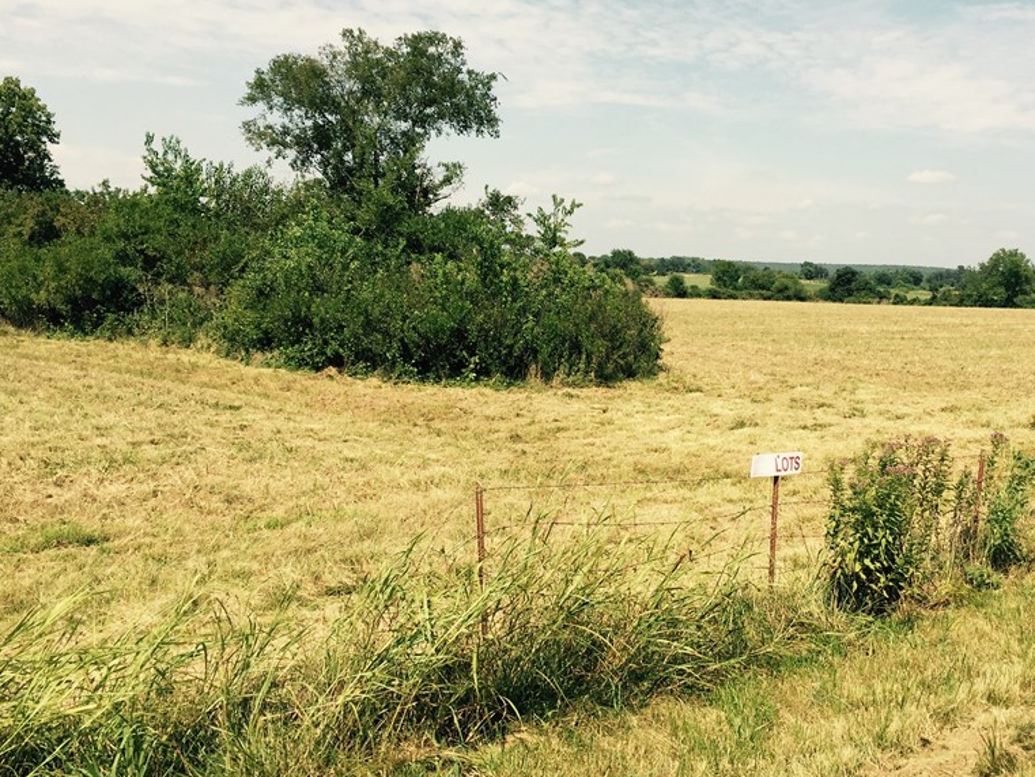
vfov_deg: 36.8
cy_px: 415
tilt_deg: -6.8
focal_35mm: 39
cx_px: 651
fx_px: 1166
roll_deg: -3.3
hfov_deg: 47.4
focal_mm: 4.15
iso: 32
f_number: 2.2
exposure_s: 1/2198
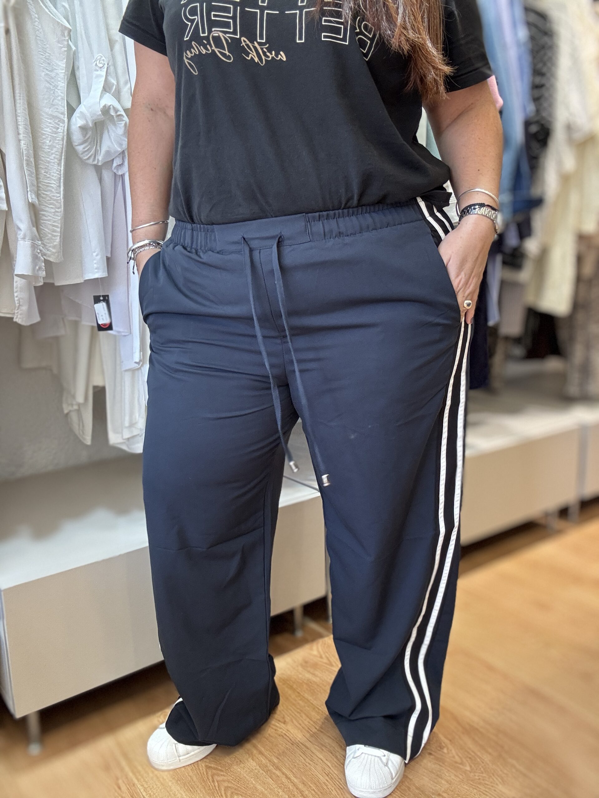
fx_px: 692
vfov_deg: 60.0
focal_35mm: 30
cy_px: 399
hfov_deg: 46.8
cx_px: 300
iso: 125
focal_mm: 2.69
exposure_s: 1/50
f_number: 1.9
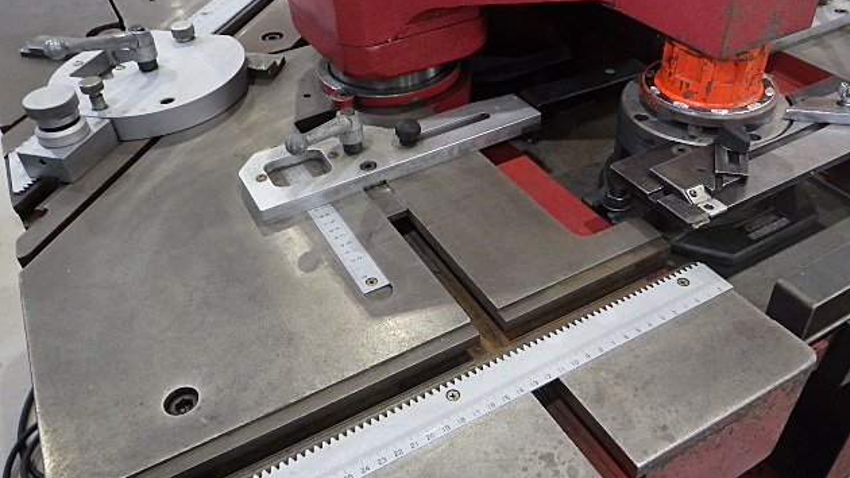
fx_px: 699
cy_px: 211
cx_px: 430
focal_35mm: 31
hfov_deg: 62.6
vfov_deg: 37.7
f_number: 3.5
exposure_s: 1/45
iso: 640
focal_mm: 5
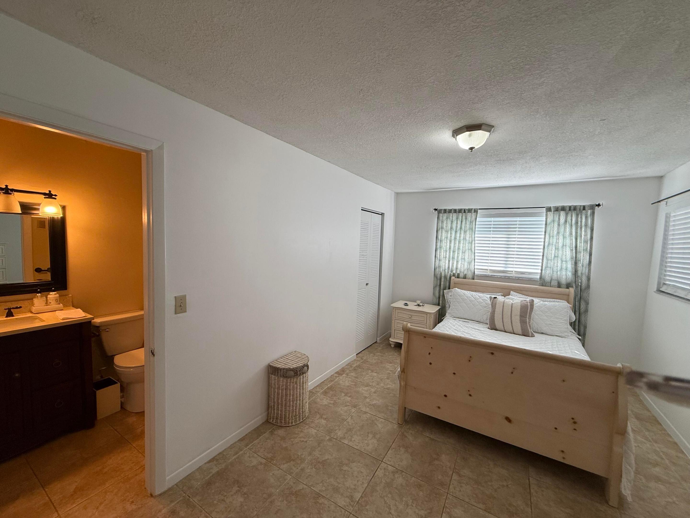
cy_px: 259
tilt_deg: -3.7
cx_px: 345
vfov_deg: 85.7
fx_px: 279
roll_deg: -2.5
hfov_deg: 102.1
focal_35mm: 14
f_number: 2.2
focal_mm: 2.22
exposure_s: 1/120
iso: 100
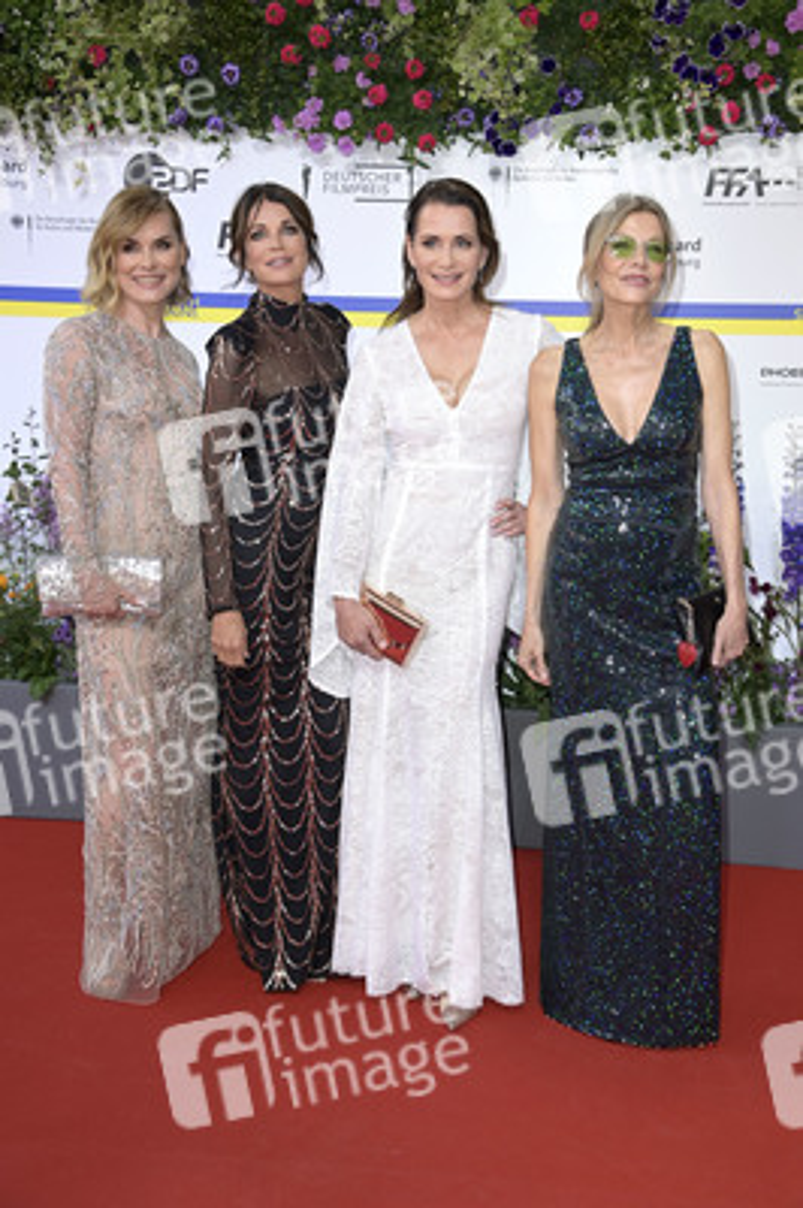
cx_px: 402
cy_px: 604
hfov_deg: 28.0
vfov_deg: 41.1
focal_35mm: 48
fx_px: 1609
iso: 640
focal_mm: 48
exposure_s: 1/250
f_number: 5.6
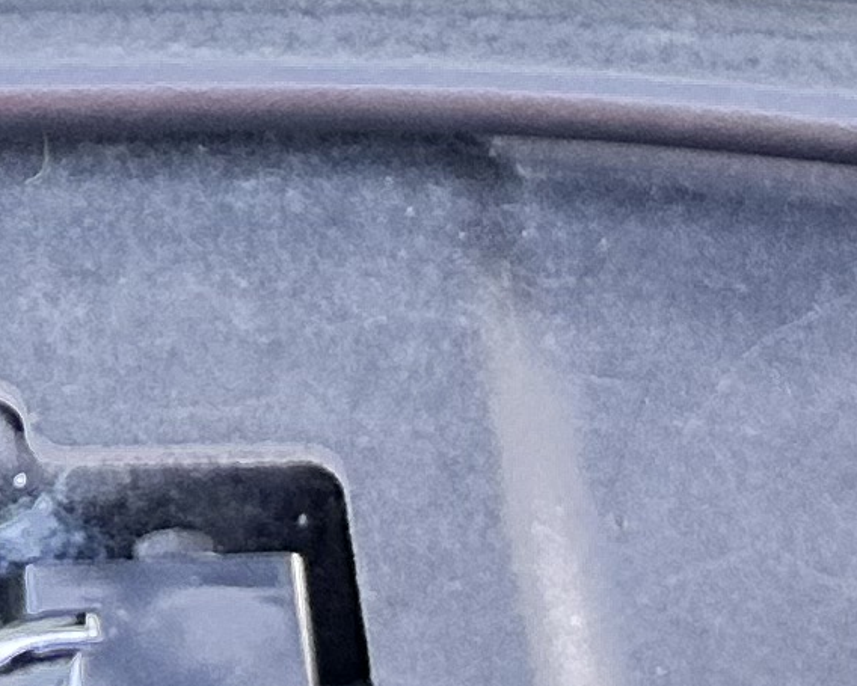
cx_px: -223
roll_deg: +0.2
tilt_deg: -33.9
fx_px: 4568
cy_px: -1161
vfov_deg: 7.8
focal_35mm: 180
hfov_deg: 10.5
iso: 125
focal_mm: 5.7
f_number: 1.5
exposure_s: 1/80
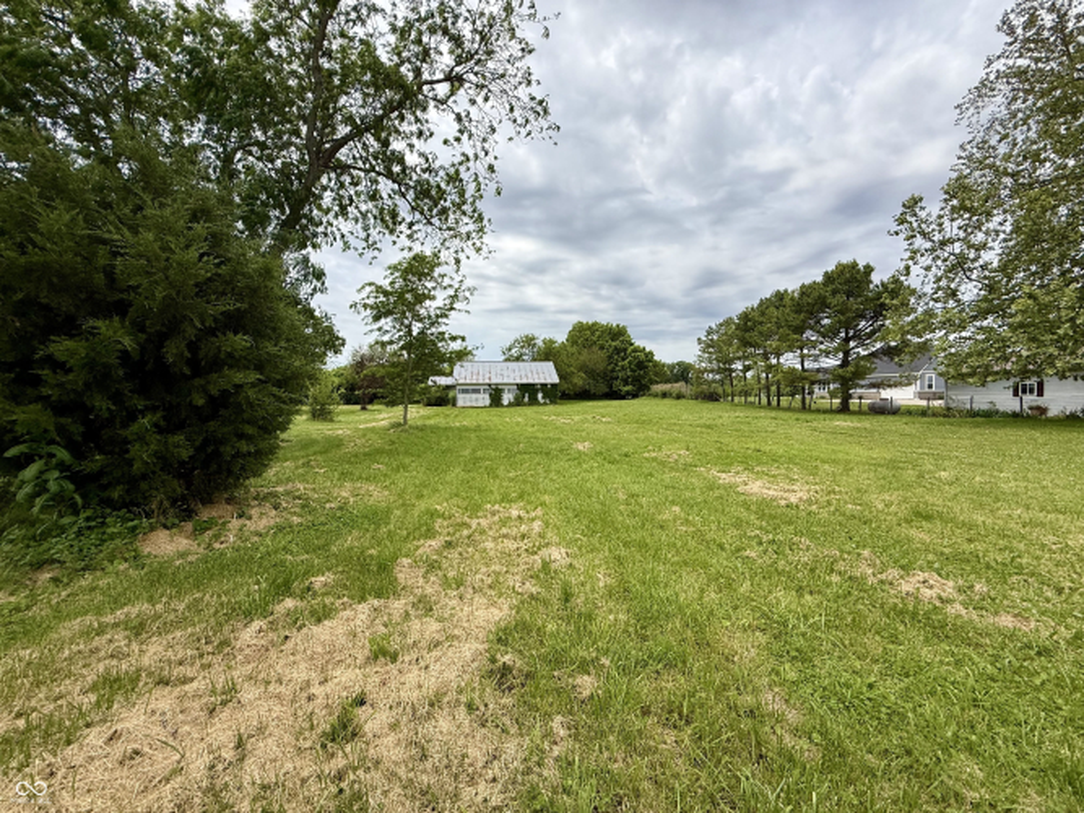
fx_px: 438
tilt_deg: -0.7
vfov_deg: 85.7
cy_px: 406
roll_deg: -0.9
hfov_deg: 102.1
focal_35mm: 14
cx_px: 542
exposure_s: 1/2976
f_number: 2.2
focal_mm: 2.22
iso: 50
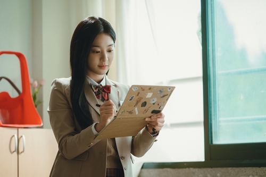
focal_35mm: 107
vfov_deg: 12.8
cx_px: 133
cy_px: 88
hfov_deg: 19.1
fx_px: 790
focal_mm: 107
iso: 800
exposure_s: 1/640
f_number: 3.5
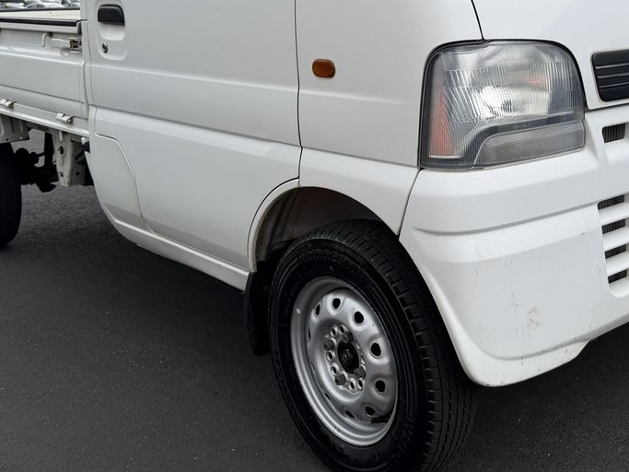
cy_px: 108
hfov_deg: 41.9
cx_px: 374
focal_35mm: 45
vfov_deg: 31.5
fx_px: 818
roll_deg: +0.8
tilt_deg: -8.1
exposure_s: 1/1901
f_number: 1.78
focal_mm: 6.76
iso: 80
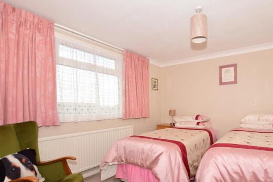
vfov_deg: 64.0
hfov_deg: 85.1
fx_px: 144
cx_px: 172
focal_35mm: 19
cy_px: 108
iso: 200
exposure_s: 1/125
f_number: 5.6
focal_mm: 10
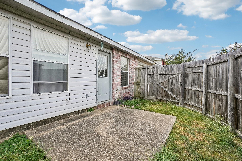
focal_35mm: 15
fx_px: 101
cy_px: 80
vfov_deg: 77.3
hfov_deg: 100.4
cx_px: 121
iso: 400
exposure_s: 1/800
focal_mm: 10
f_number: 8
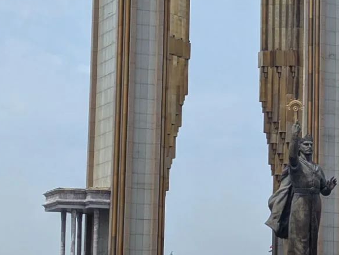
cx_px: 450
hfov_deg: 11.7
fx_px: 1609
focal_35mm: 164
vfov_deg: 9.1
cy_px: 75
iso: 67
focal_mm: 6.81
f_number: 1.85
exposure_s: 1/5000
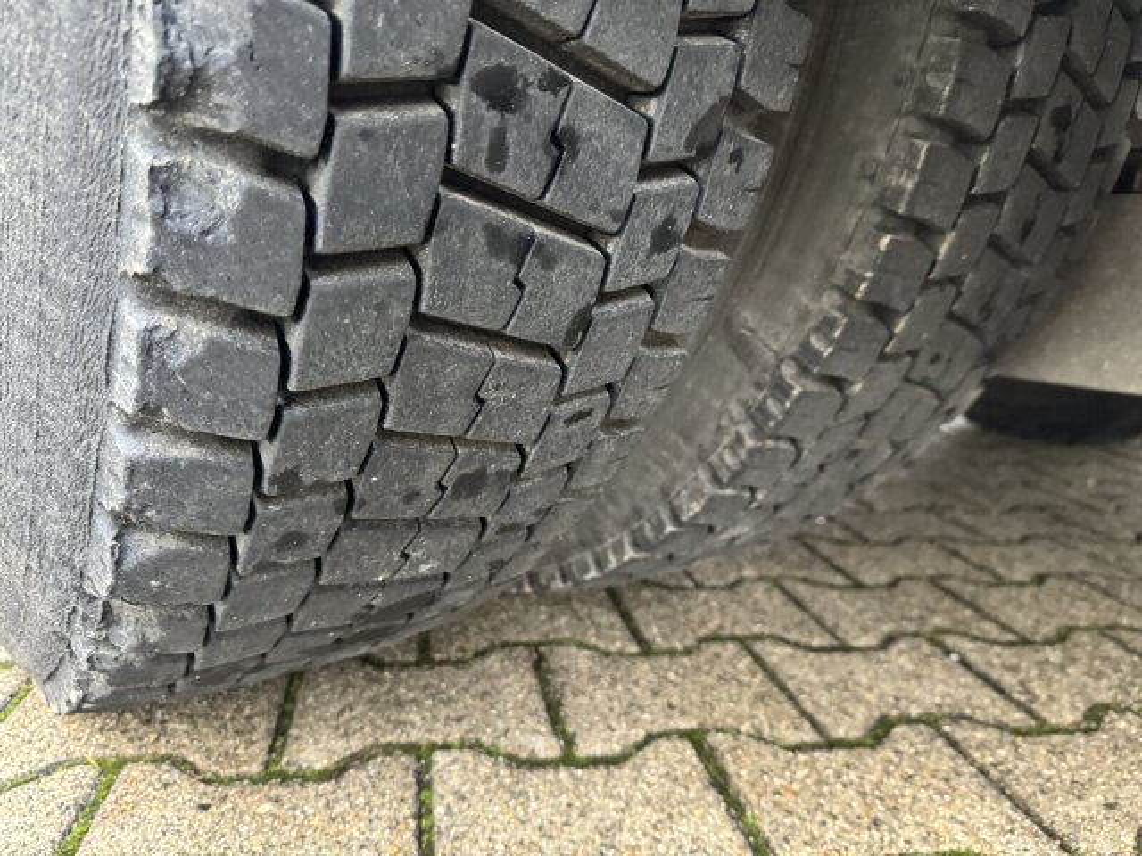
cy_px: 428
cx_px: 571
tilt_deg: -12.5
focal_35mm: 24
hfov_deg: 71.6
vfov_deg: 56.8
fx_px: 792
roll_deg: -0.3
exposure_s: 1/43
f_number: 1.78
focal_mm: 6.76
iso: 800
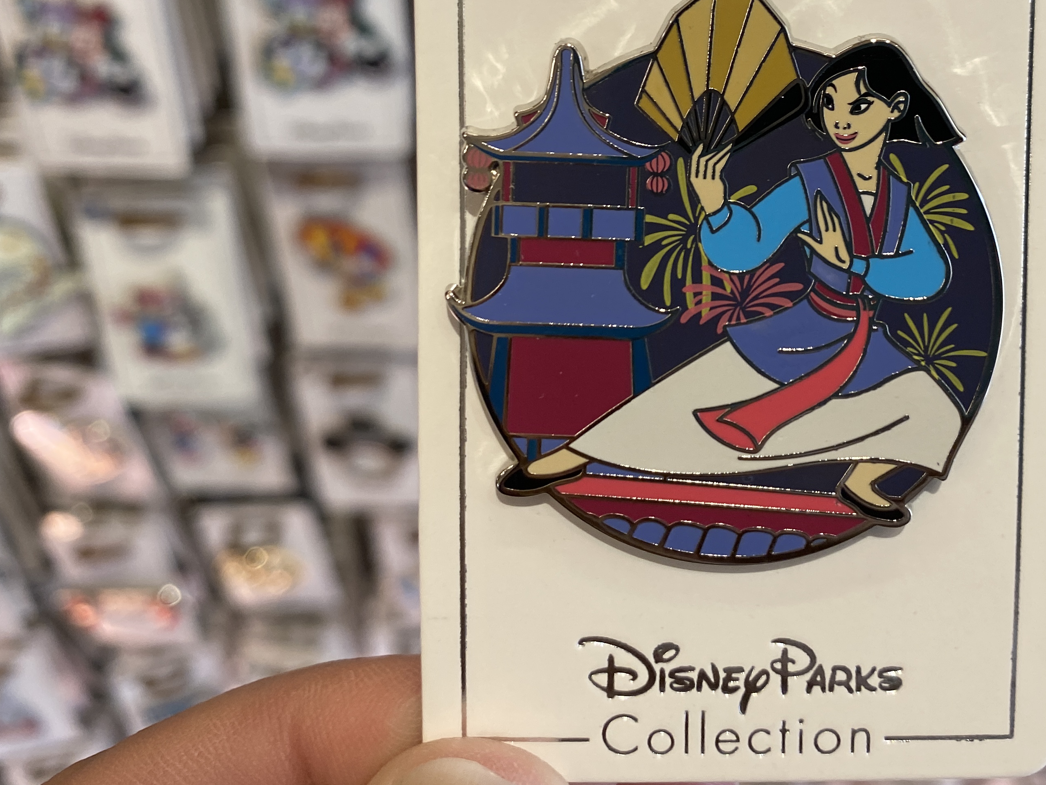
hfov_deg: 45.0
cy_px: 176
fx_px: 1239
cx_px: 703
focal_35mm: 41
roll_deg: -3.1
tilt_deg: -41.3
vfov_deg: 34.2
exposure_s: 1/60
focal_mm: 4.25
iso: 80
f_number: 1.8
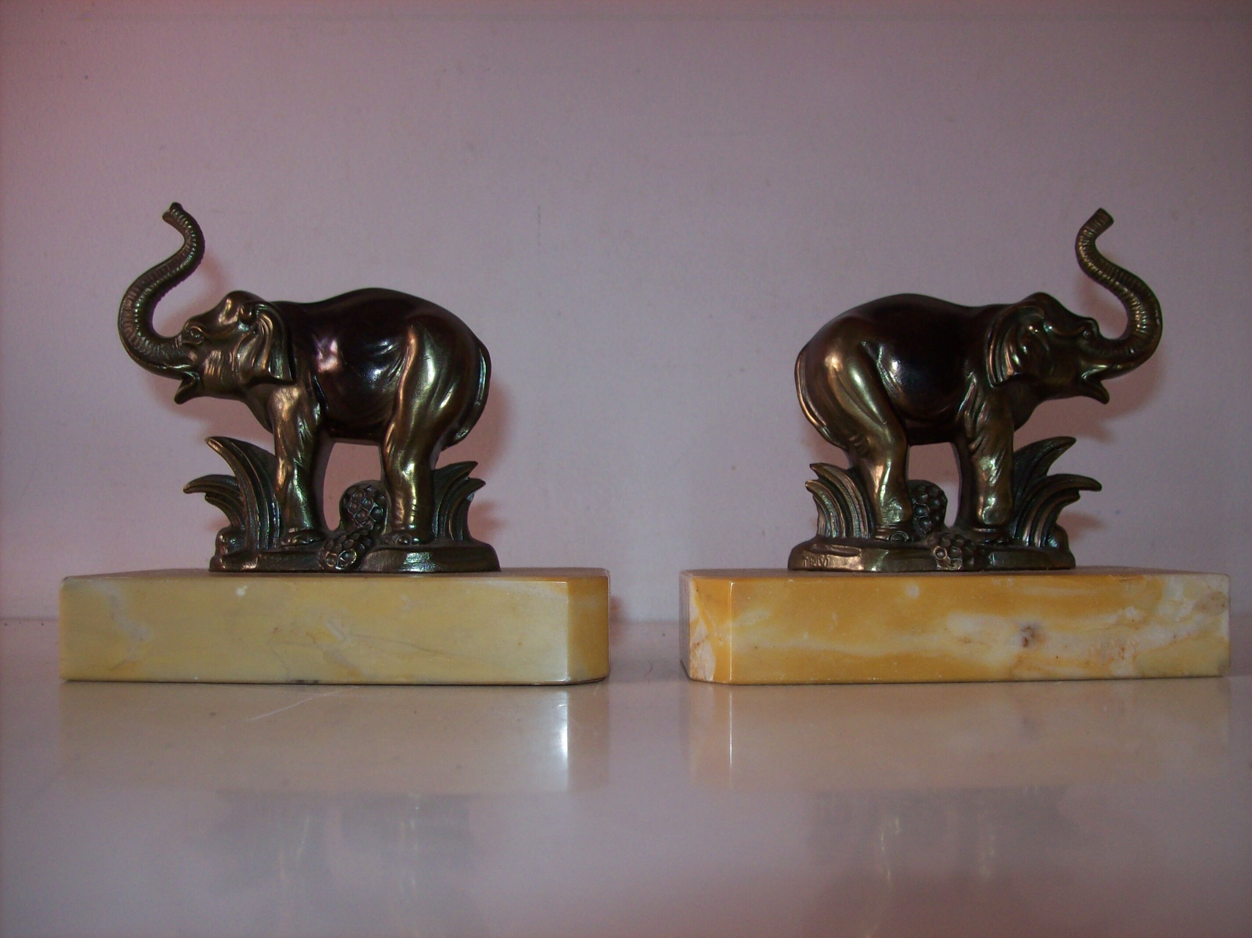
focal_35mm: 36
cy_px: 469
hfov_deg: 51.4
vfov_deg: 39.6
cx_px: 626
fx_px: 1302
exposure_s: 1/64
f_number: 2.7
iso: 80
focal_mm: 6
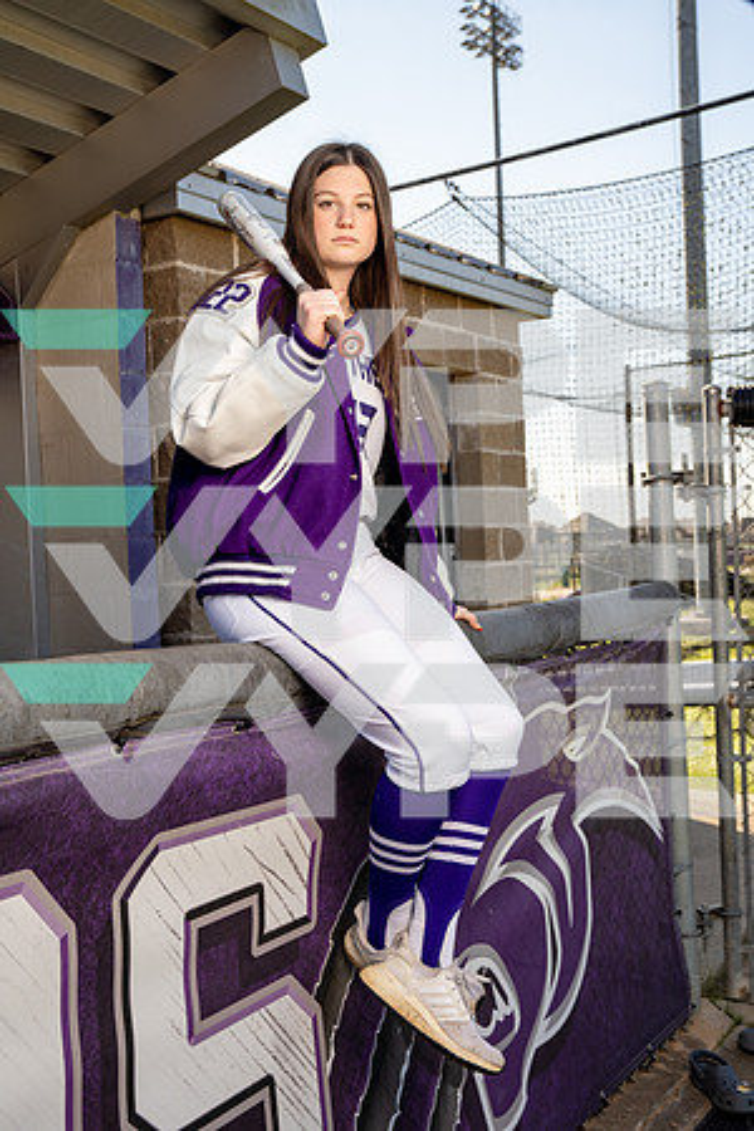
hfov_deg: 31.9
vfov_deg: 46.4
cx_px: 377
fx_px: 1319
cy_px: 566
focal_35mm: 42
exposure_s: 1/250
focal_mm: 42
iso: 100
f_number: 6.3
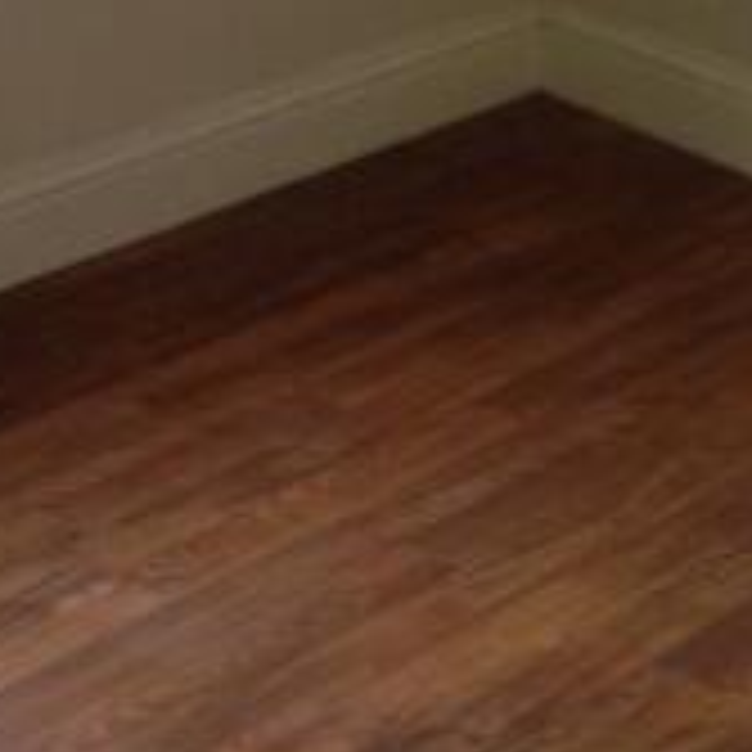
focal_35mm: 102
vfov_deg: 17.0
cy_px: 313
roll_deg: +1.2
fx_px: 2507
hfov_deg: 17.0
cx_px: 272
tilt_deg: -26.7
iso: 125
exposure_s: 1/20
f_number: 2.4
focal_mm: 4.12
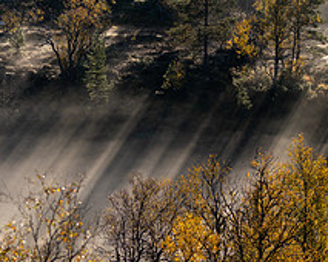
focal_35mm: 330
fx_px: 3201
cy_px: 106
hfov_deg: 5.9
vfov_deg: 4.7
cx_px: 14
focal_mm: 120
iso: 64
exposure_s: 1/250
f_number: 4.5
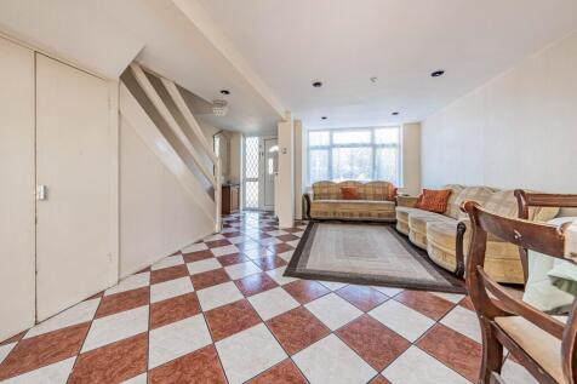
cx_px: 288
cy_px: 192
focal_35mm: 12
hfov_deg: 112.6
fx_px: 192
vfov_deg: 90.0
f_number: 9
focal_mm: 12
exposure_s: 1/15
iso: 320
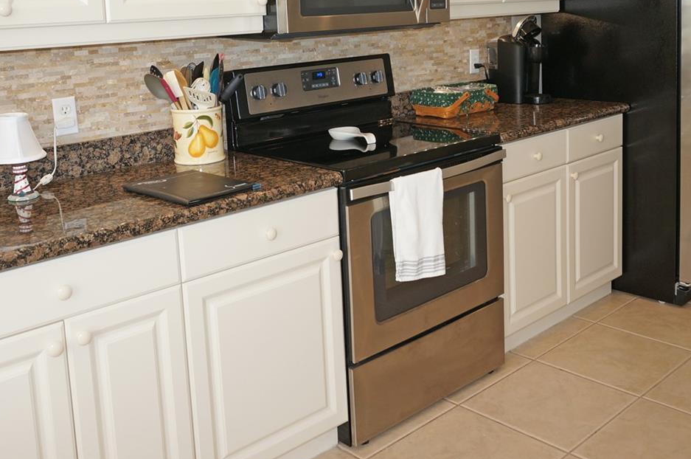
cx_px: 401
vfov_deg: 31.8
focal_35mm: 41
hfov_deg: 47.3
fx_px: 786
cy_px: 103
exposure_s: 1/60
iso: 160
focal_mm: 16
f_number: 4.5
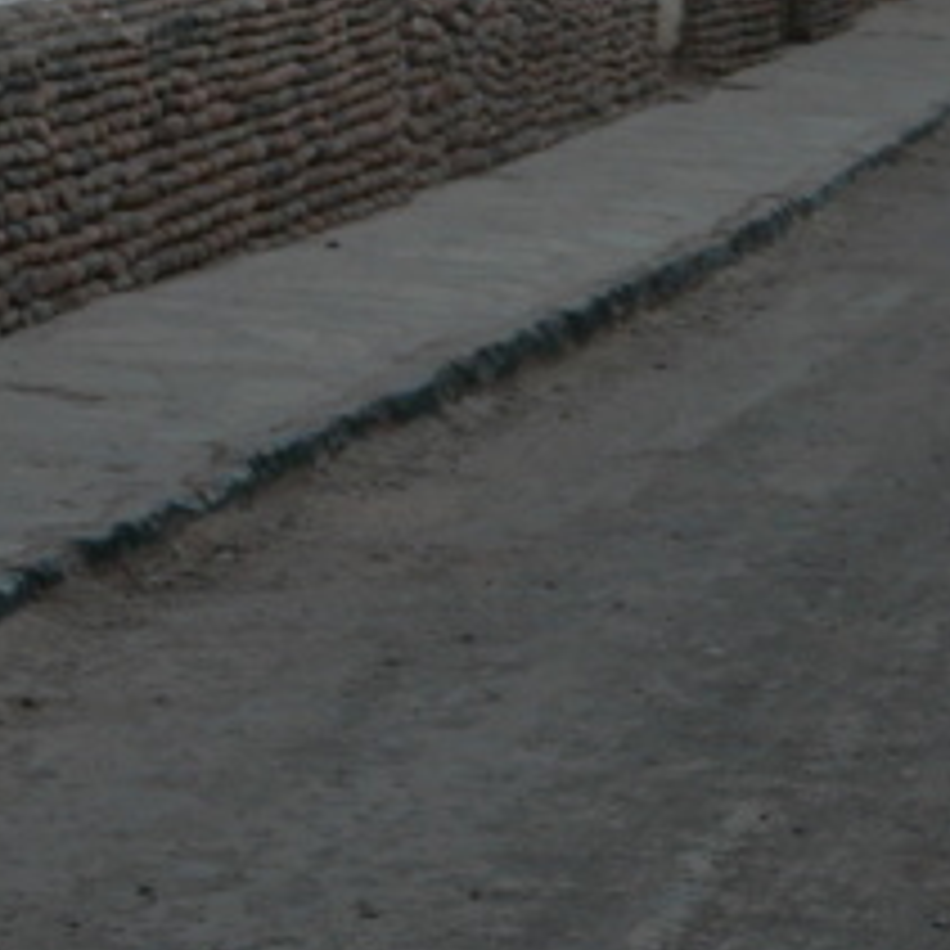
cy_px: 149
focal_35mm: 207
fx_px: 6427
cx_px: 1596
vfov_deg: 8.4
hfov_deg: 8.2
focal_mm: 19.3
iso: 200
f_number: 4
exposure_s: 1/125
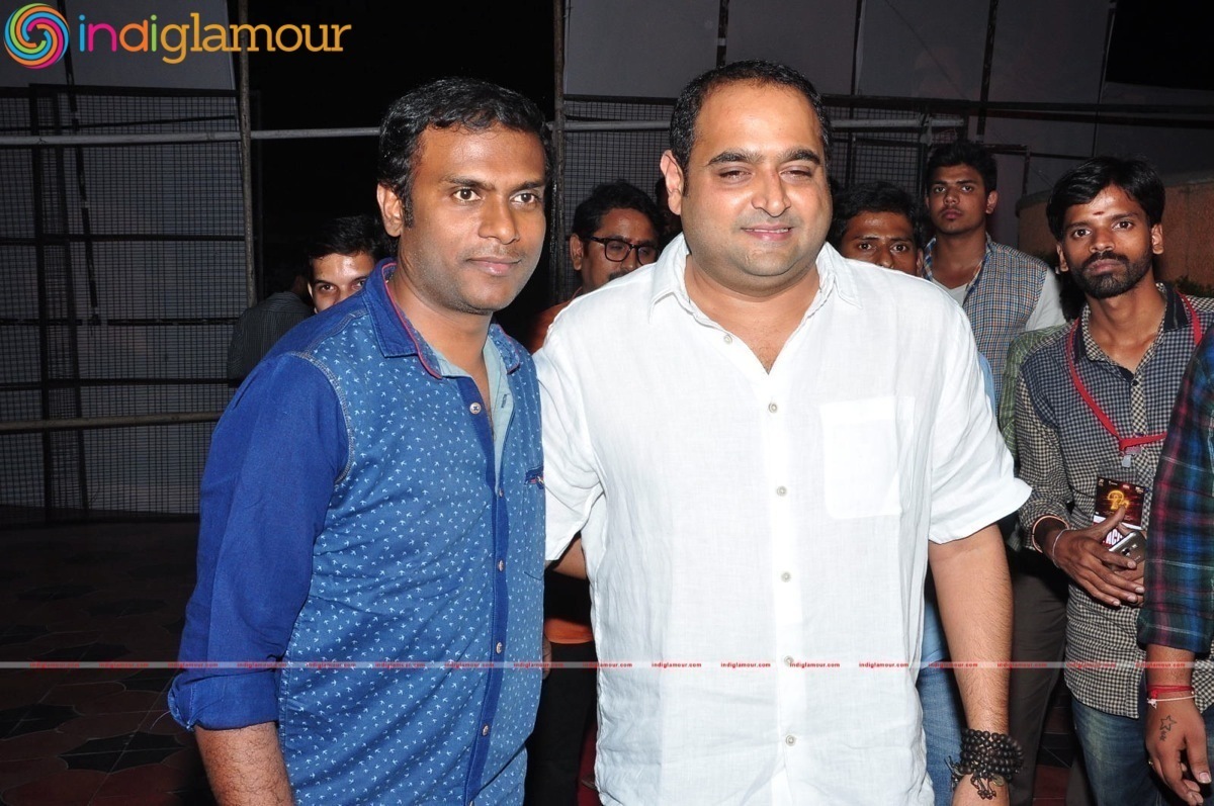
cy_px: 403
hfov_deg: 43.7
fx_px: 1516
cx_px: 607
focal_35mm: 45
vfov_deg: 29.8
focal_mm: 30
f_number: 13
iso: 500
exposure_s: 1/125
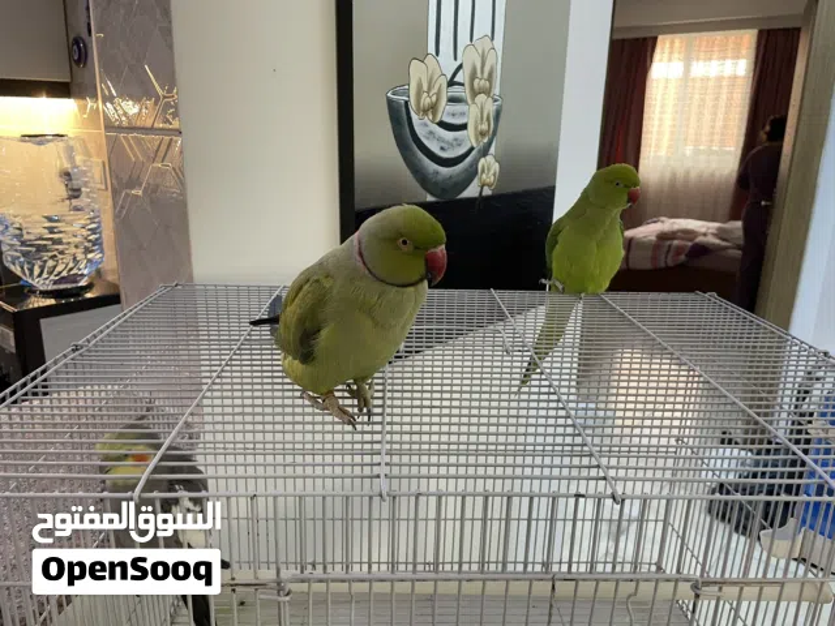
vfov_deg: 53.1
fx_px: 627
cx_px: 418
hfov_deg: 67.3
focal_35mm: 26
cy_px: 313
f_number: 1.6
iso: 160
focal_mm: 4.2
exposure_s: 1/50
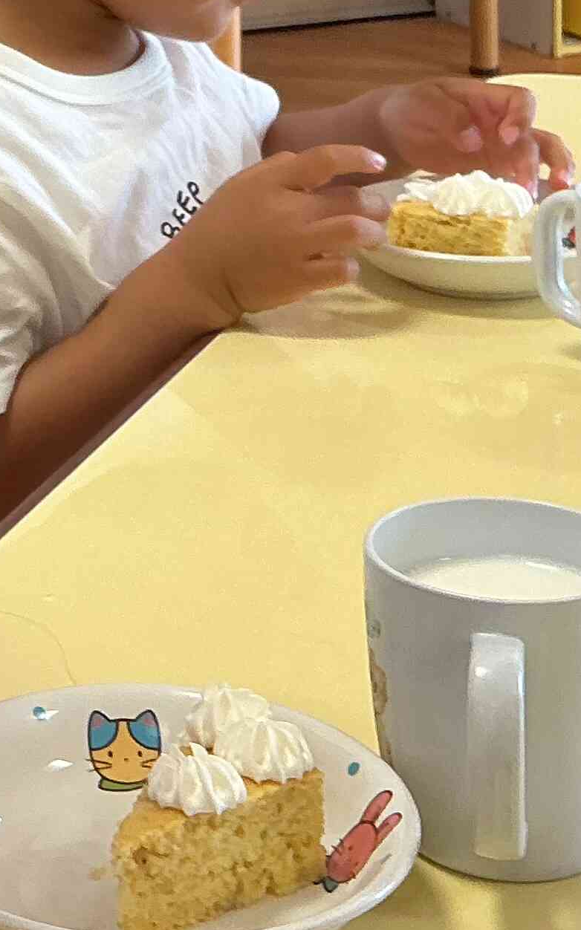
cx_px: -197
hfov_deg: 12.7
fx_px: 2509
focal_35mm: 99
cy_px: -36
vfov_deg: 20.2
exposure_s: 1/50
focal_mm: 3
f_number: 1.8
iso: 50
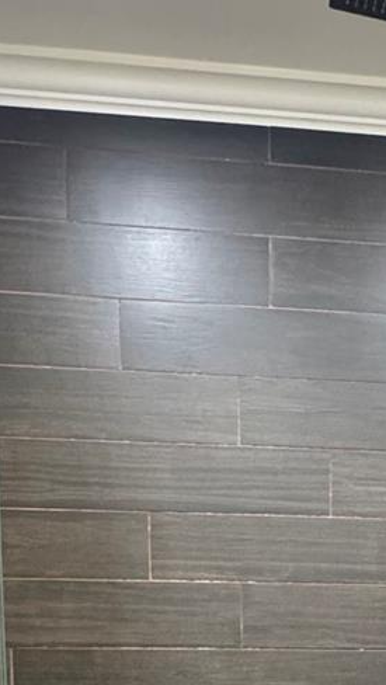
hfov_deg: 24.2
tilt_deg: -5.4
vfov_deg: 36.4
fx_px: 872
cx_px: 357
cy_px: 752
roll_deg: +0.7
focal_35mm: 48
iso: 640
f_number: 2.2
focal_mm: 2.22
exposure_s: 1/60
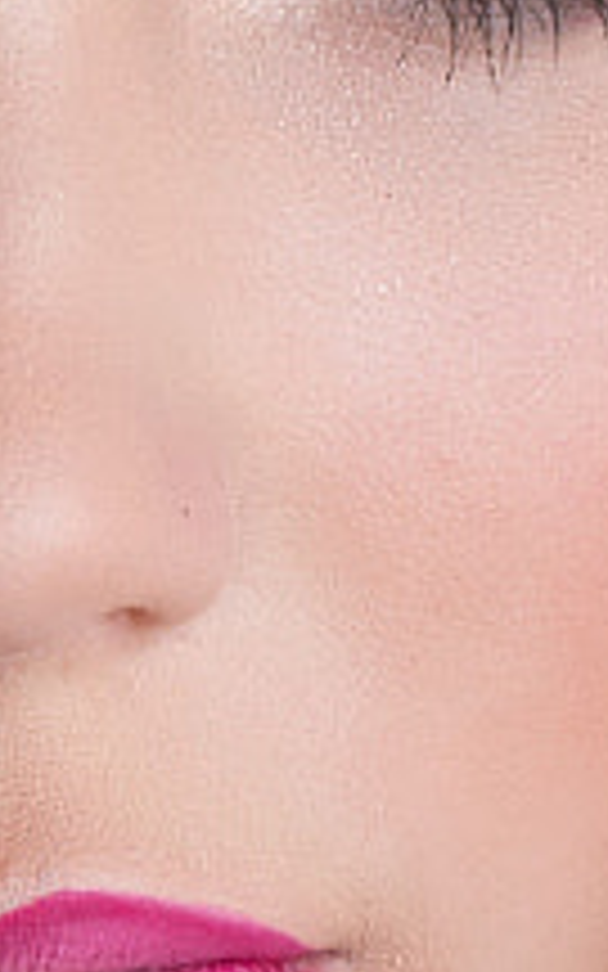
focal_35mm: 565
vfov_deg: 3.7
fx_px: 14979
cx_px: -730
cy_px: 684
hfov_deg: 2.3
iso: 200
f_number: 16
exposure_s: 1/125
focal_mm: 50
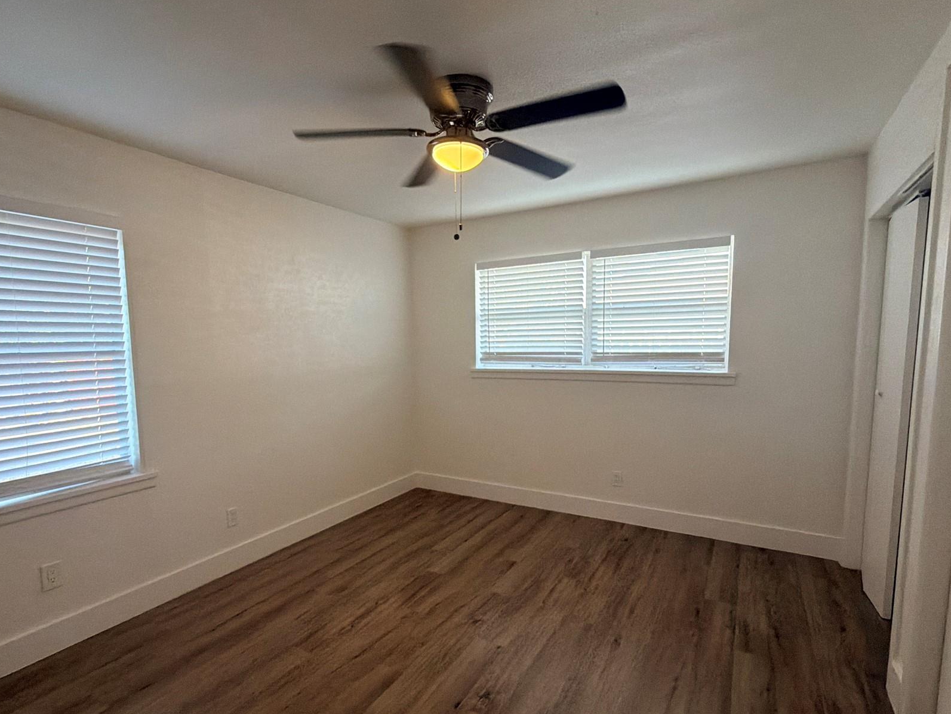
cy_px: 395
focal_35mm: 18
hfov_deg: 87.7
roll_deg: +2.0
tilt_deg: -6.3
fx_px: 495
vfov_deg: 71.4
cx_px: 450
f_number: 2.2
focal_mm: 2.22
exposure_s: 1/120
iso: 320
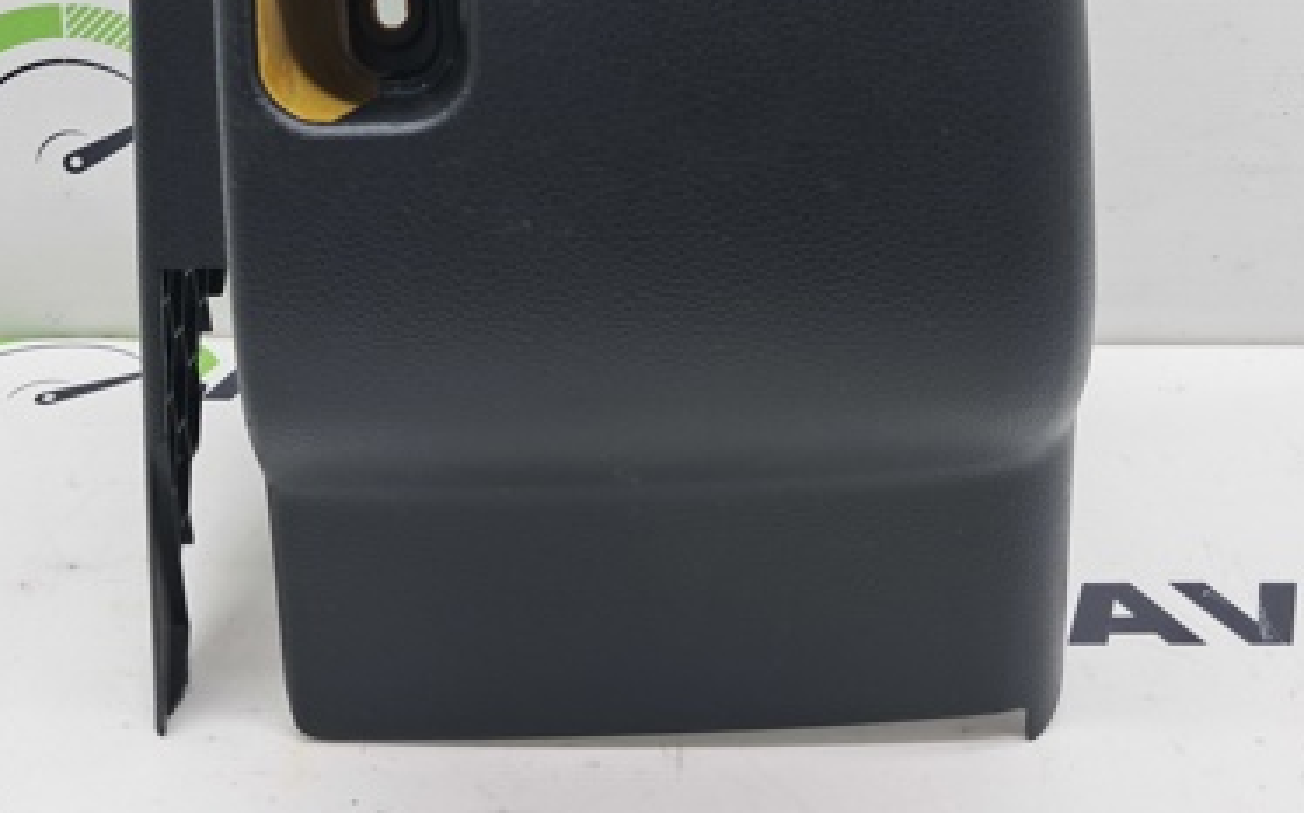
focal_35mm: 49
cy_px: 30
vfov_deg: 25.2
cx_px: 544
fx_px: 1740
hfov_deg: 41.0
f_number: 1.8
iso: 50
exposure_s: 1/50
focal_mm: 4
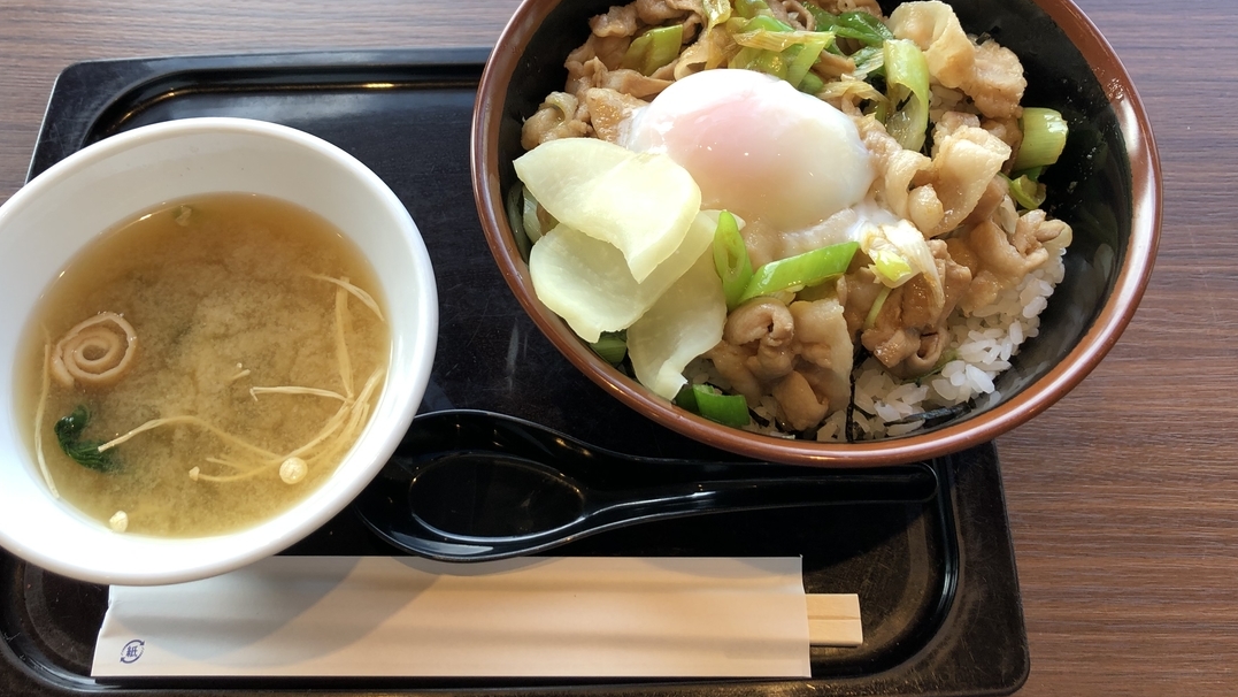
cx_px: 549
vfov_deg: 34.5
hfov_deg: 57.9
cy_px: 267
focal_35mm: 34
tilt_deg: -62.4
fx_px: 1116
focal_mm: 3.99
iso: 32
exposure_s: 1/101
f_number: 1.8
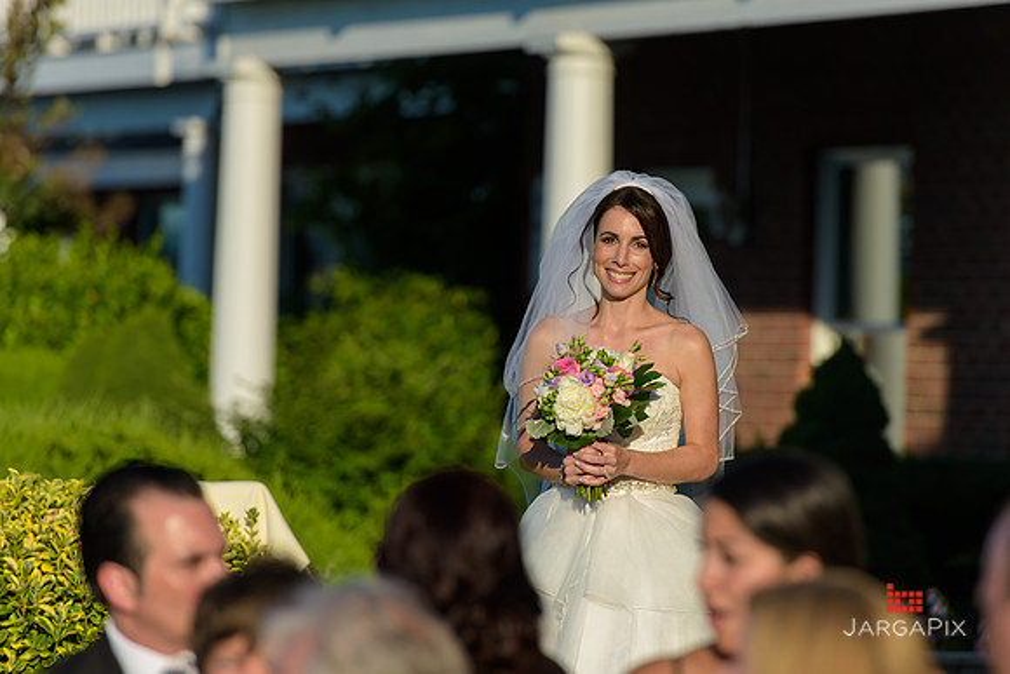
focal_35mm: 264
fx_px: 7403
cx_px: 602
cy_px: 300
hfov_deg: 7.8
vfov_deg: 5.2
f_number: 3.5
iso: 200
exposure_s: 1/3200
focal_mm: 200
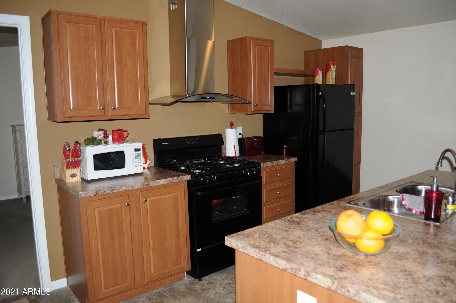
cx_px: 228
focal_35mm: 27
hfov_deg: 67.4
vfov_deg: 47.8
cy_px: 152
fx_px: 342
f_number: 3.5
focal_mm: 18
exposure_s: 1/250
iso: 320
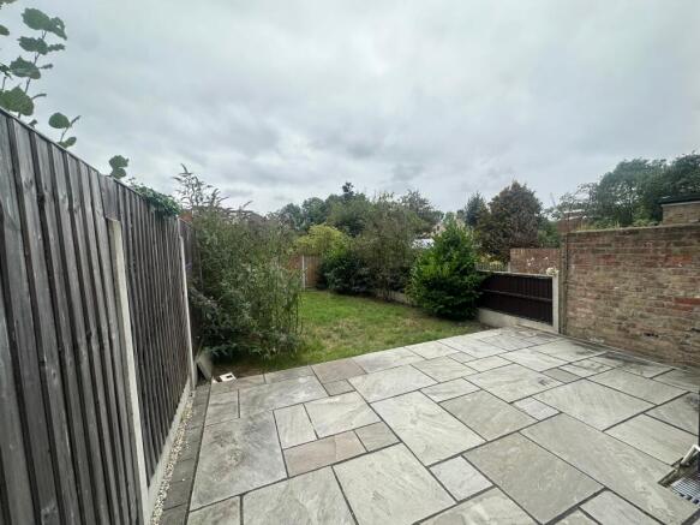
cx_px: 350
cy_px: 262
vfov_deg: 85.7
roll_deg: +0.9
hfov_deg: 102.1
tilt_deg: -3.6
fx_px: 283
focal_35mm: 14
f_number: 2.2
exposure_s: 1/807
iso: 40
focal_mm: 2.22
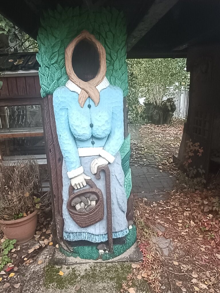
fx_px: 136
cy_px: 146
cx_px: 110
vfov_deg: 94.5
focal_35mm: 16
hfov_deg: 78.1
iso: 260
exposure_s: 1/100
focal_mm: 1.66
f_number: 2.2
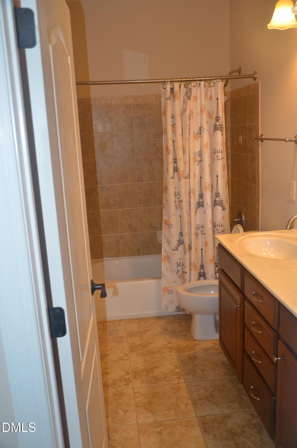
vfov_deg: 57.3
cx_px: 148
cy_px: 224
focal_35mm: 33
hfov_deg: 39.8
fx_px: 410
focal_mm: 22
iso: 320
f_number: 3.8
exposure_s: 1/60
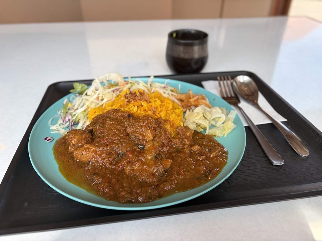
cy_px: 120
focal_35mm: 26
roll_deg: -0.4
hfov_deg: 67.3
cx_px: 161
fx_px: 242
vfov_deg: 53.1
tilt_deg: -34.4
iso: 50
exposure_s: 1/381
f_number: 1.6
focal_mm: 5.96
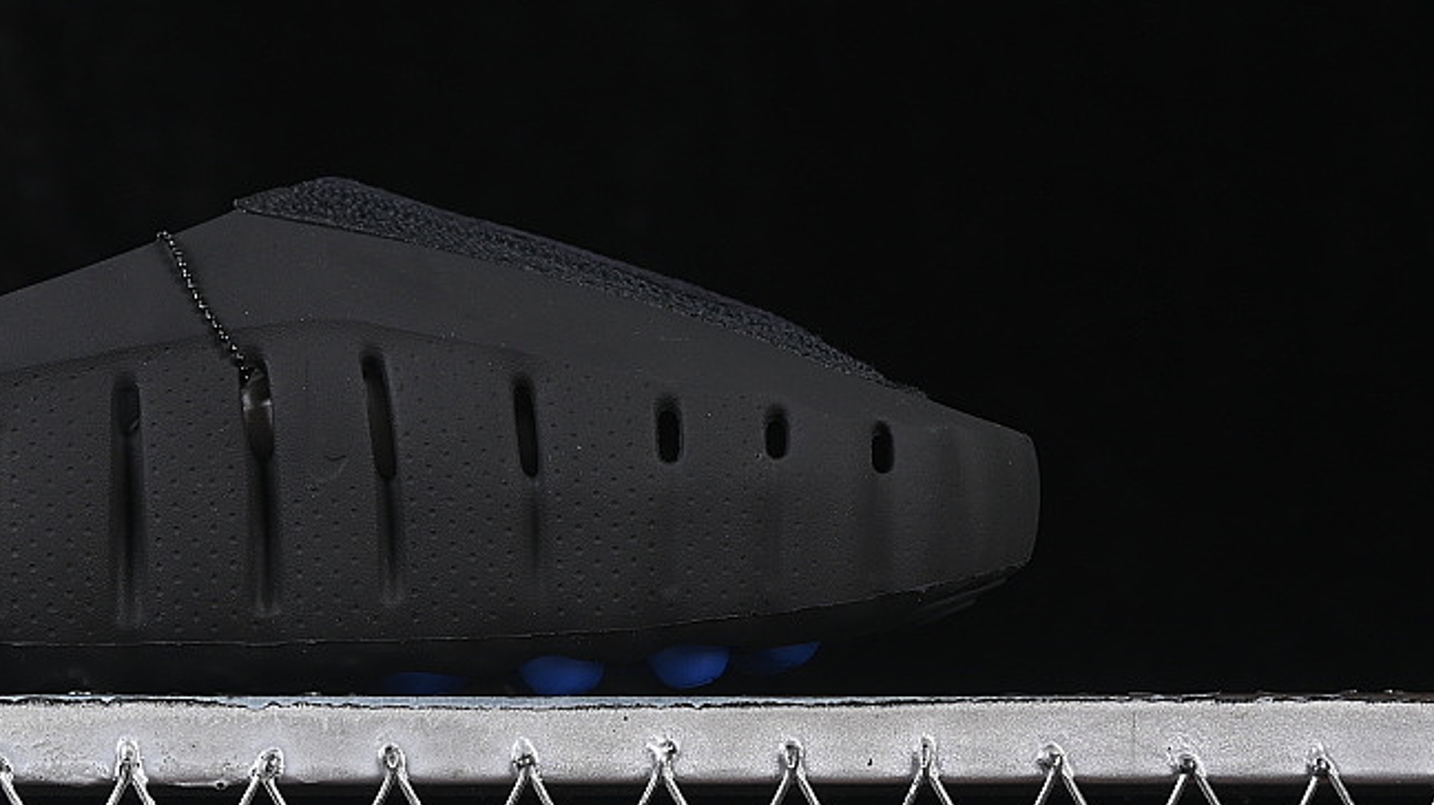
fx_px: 4979
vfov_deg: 9.2
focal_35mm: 131
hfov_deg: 16.3
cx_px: 301
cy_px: 199
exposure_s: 1/60
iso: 160
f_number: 6.3
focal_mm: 50
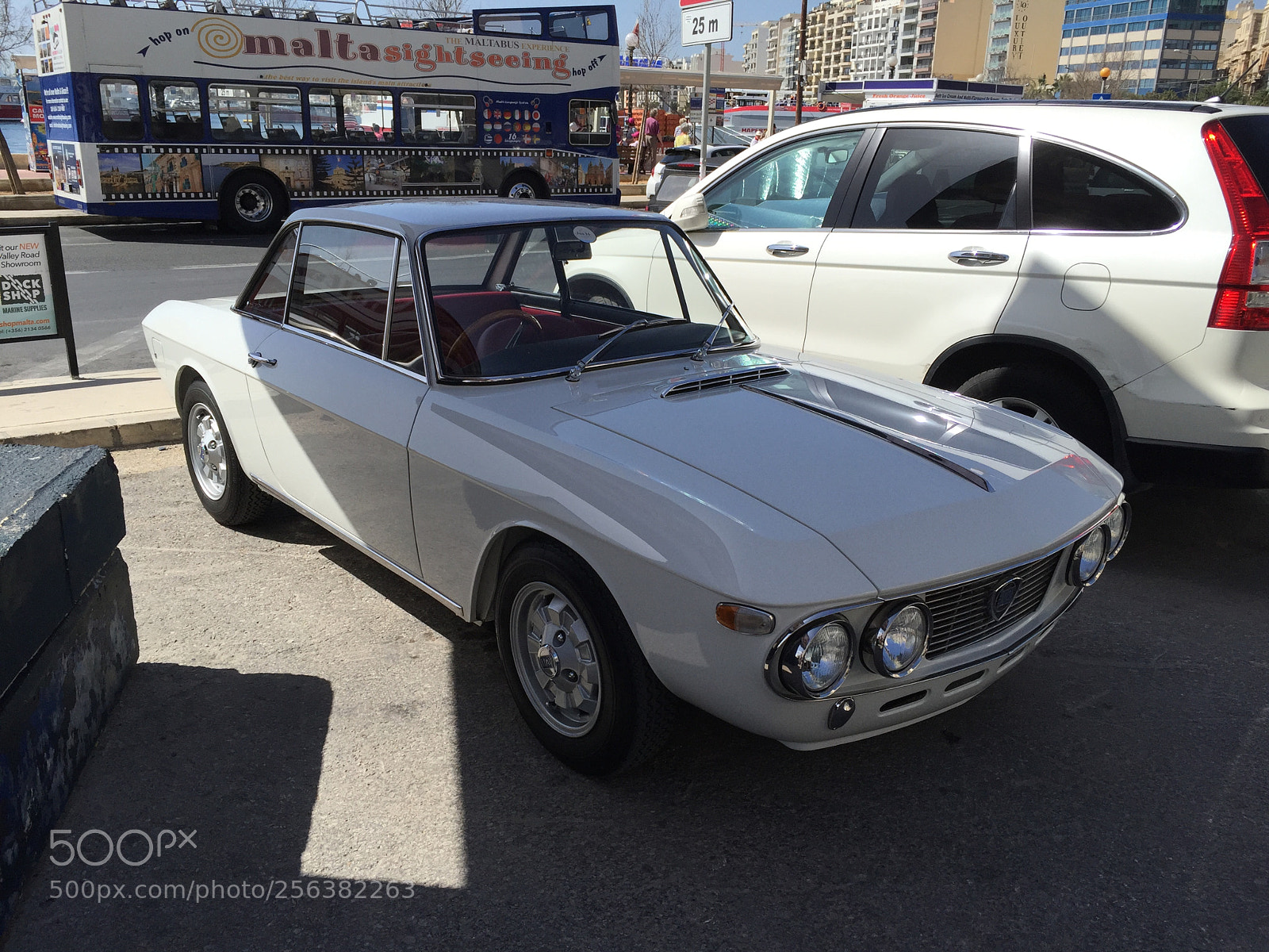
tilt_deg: -17.4
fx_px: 1063
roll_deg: -2.1
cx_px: 634
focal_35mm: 29
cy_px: 476
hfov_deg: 61.7
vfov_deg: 48.2
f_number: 2.2
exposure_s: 1/2475
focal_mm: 4.15
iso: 32
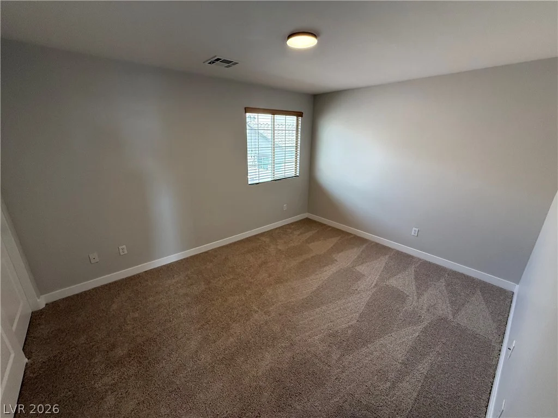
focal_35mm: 14
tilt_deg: -17.6
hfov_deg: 102.1
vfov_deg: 85.7
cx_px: 279
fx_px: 226
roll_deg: -0.2
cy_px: 209
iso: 200
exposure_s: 1/120
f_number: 2.2
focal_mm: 2.22
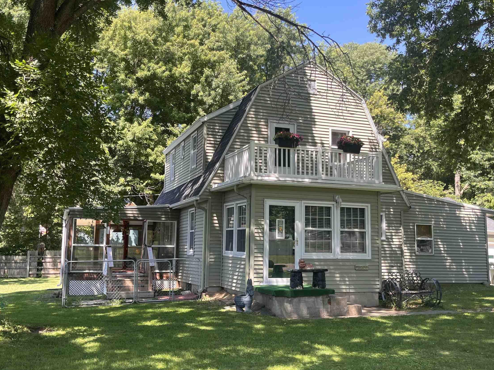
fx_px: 514
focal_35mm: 36
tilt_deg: +8.6
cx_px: 261
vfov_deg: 39.6
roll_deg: -0.4
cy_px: 170
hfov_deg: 51.3
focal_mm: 5.1
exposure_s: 1/517
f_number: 1.6
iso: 50
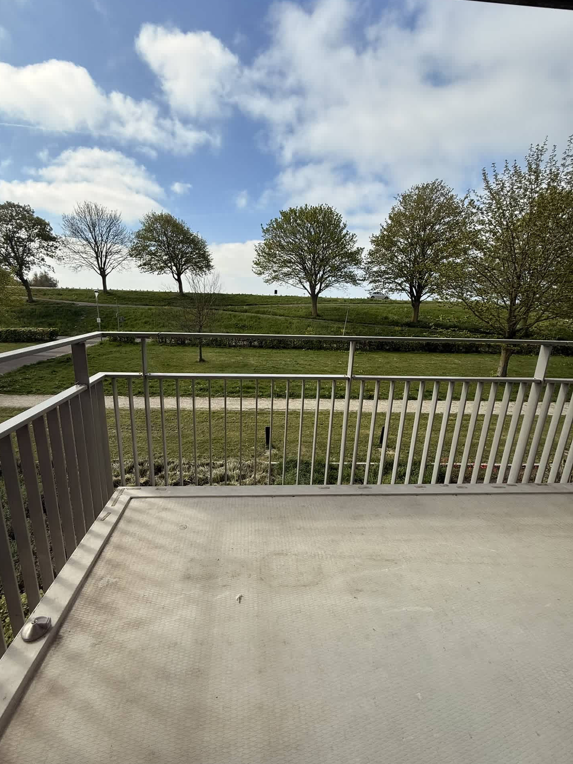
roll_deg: -2.0
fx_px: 331
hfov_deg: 81.6
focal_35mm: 15
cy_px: 386
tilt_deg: -13.9
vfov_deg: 98.2
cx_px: 267
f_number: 2.2
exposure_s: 1/1312
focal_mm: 2.2
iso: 50
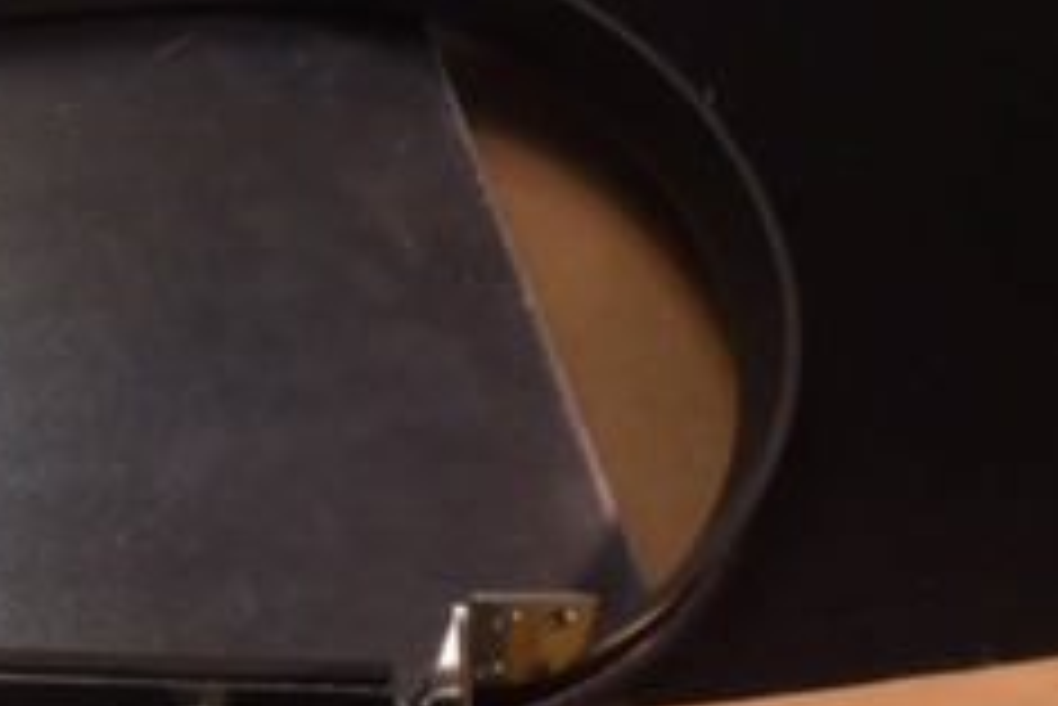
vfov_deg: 16.7
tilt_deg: -64.0
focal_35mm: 82
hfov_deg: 22.0
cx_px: -351
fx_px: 2411
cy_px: 355
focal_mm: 4.15
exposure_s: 1/50
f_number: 2.2
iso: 40
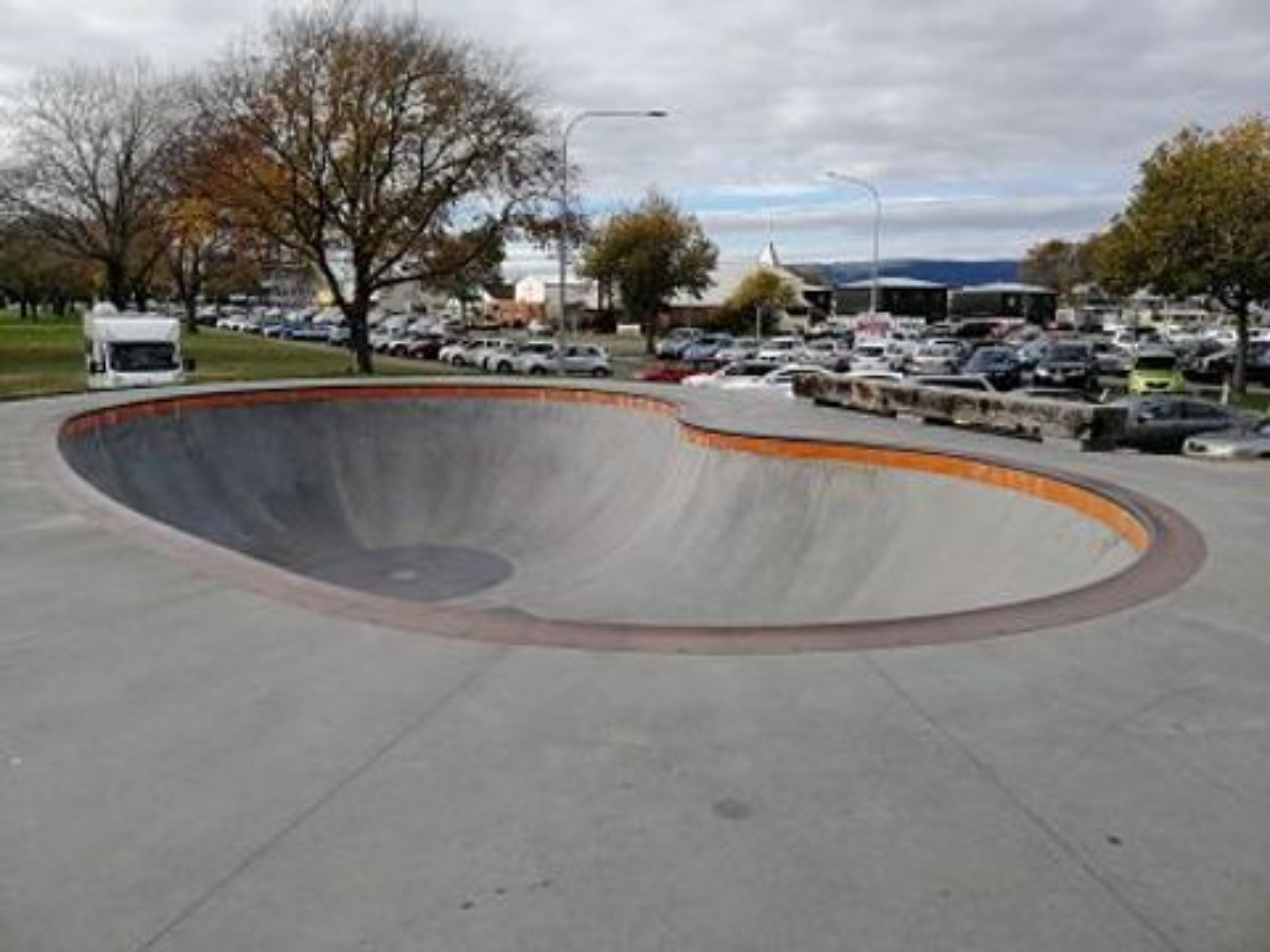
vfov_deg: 53.1
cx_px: 635
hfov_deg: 67.3
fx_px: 954
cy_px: 476
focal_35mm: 26
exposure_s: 1/778
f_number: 2.2
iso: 50
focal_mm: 3.81
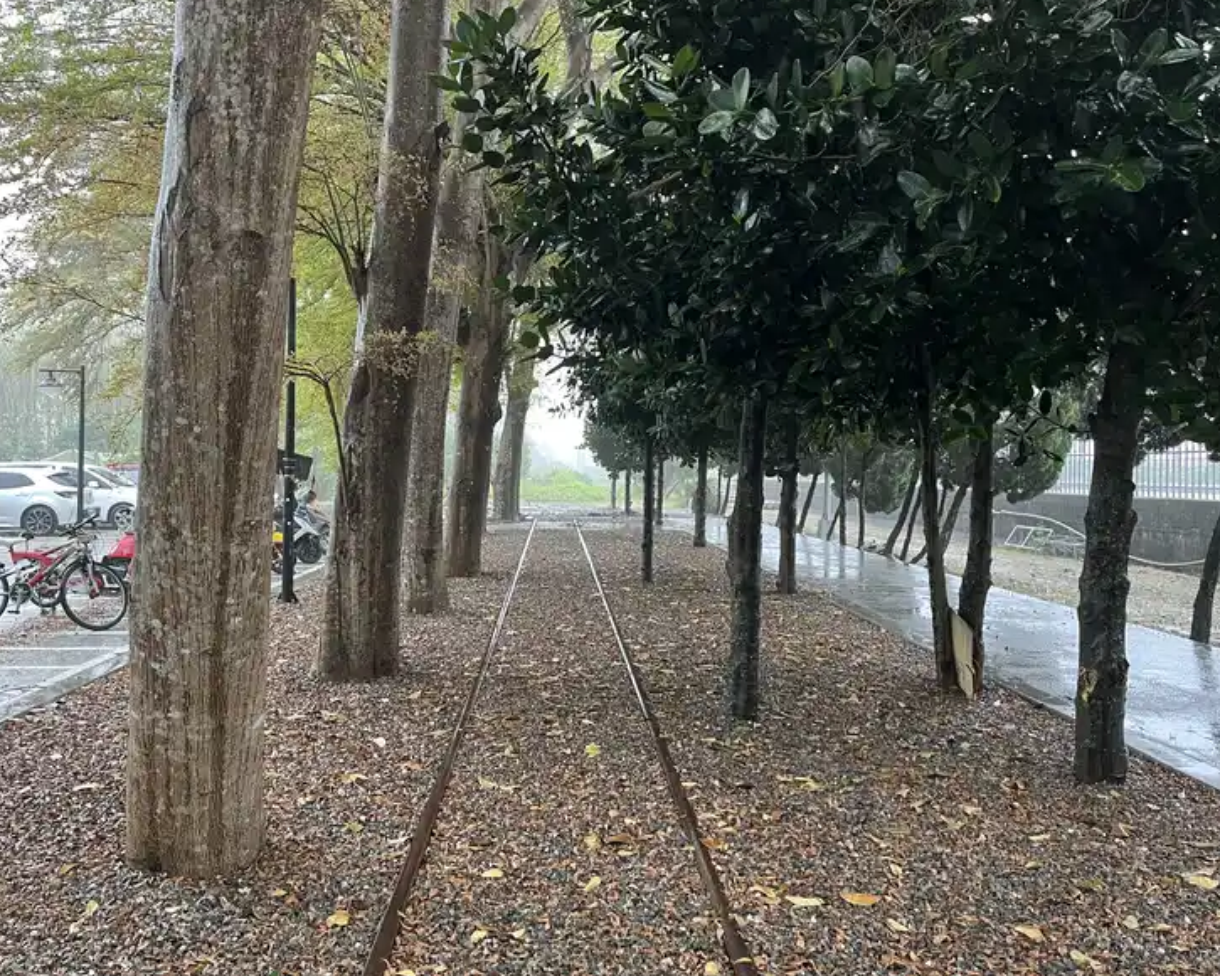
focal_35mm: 28
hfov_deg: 62.1
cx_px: 559
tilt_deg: -0.1
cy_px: 480
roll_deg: -0.6
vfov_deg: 51.5
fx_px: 1011
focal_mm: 5.1
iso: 125
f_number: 1.6
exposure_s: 1/80
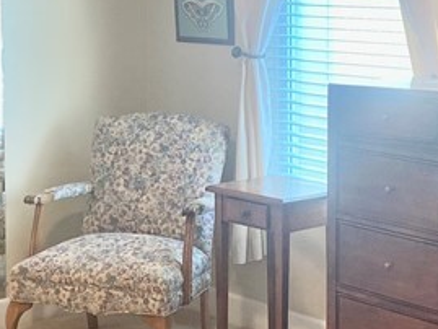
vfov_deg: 14.9
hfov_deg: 19.8
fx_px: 1253
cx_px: 215
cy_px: 85
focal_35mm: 99
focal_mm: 4.25
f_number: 1.8
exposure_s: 1/60
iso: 320
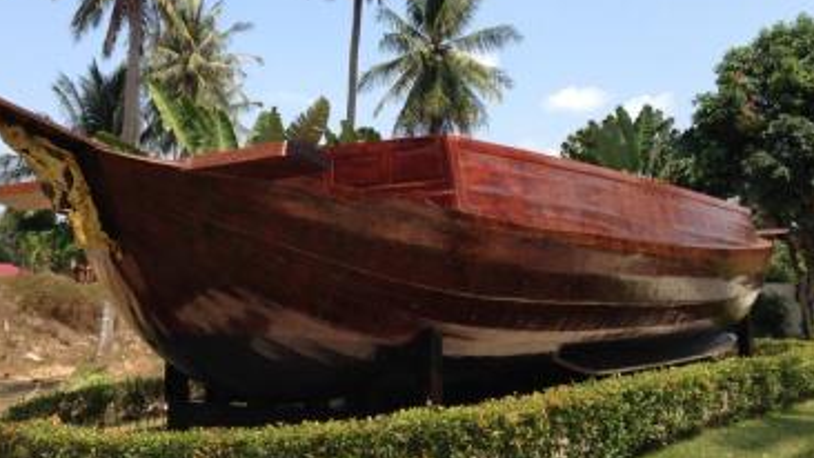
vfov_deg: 27.1
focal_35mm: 44
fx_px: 950
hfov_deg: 46.3
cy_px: 196
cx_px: 371
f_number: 2.4
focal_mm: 4.13
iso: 50
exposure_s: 1/1178
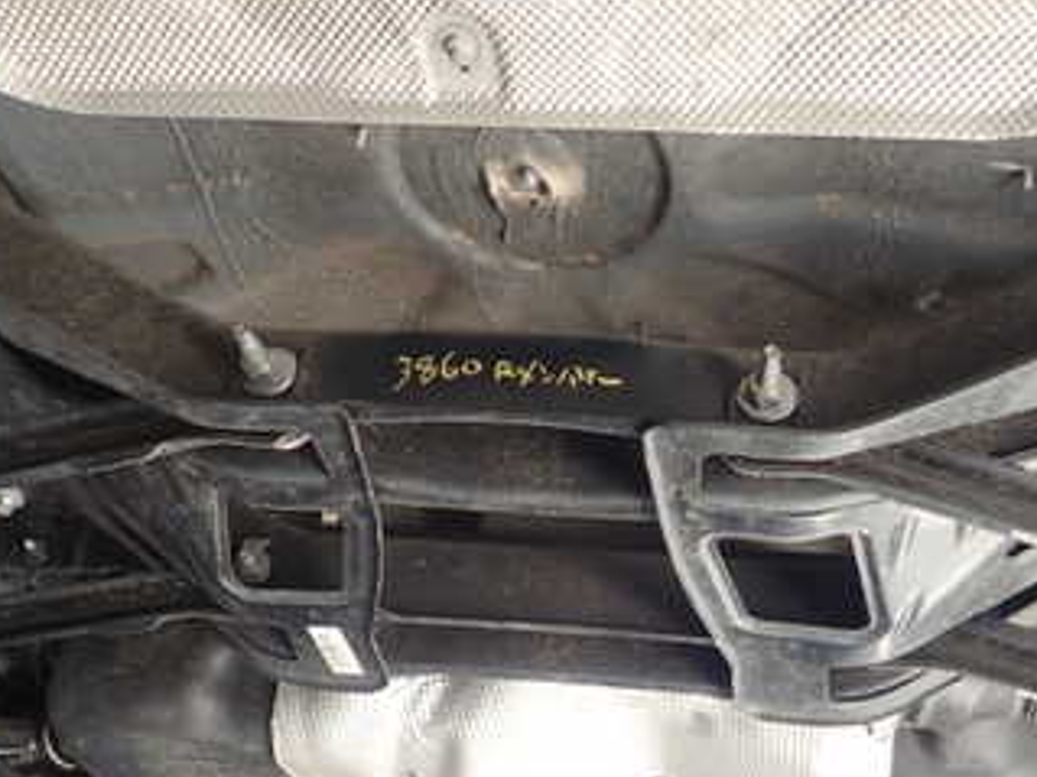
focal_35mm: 47
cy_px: 611
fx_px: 1407
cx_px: 569
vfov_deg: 30.2
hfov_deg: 40.4
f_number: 2
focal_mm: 4.5
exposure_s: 1/60
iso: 160
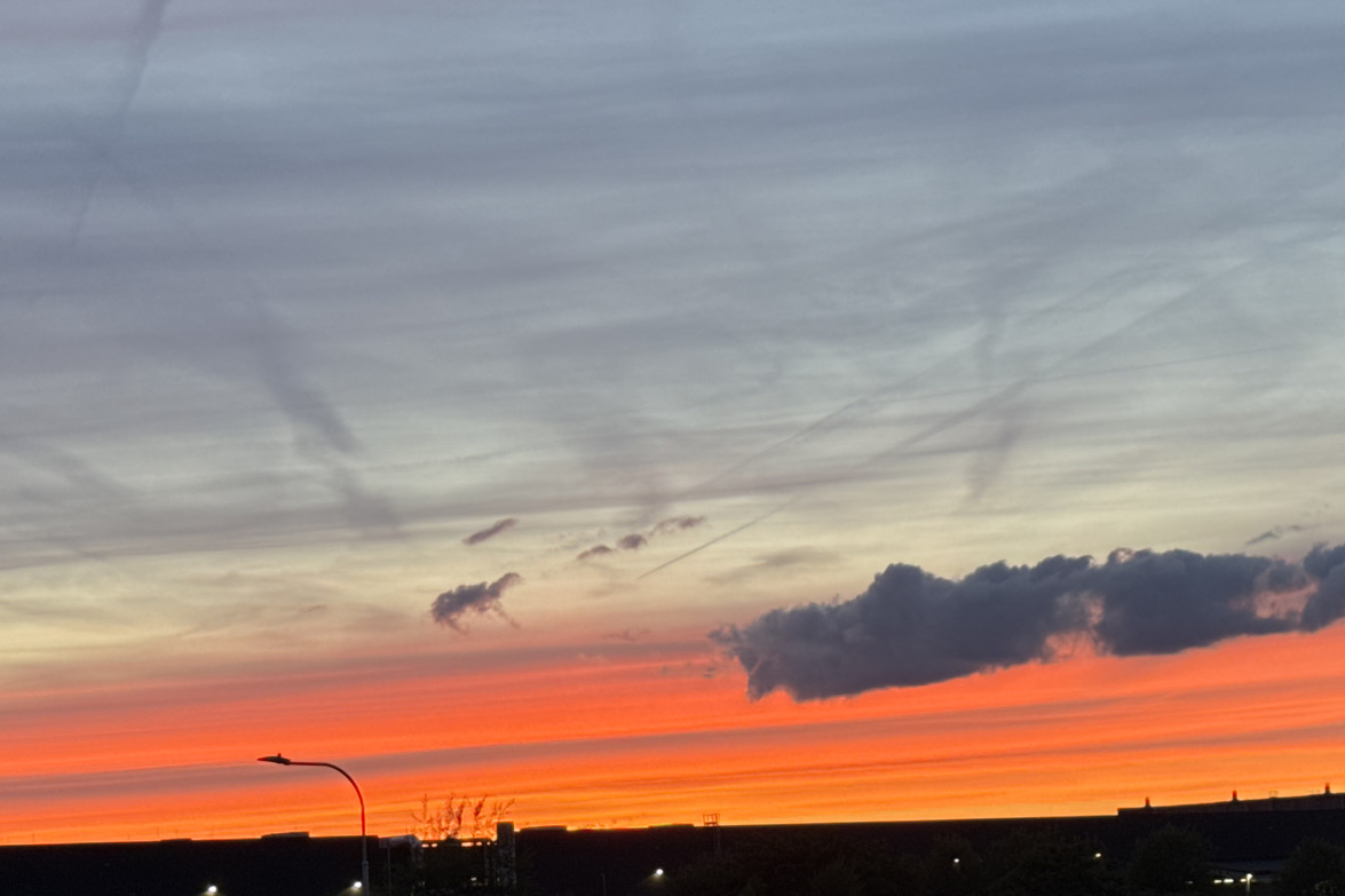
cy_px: 758
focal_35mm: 85
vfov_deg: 15.9
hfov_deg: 23.9
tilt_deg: +2.2
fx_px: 3175
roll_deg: +1.9
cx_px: 777
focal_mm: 6.76
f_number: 1.78
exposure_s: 1/176
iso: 50
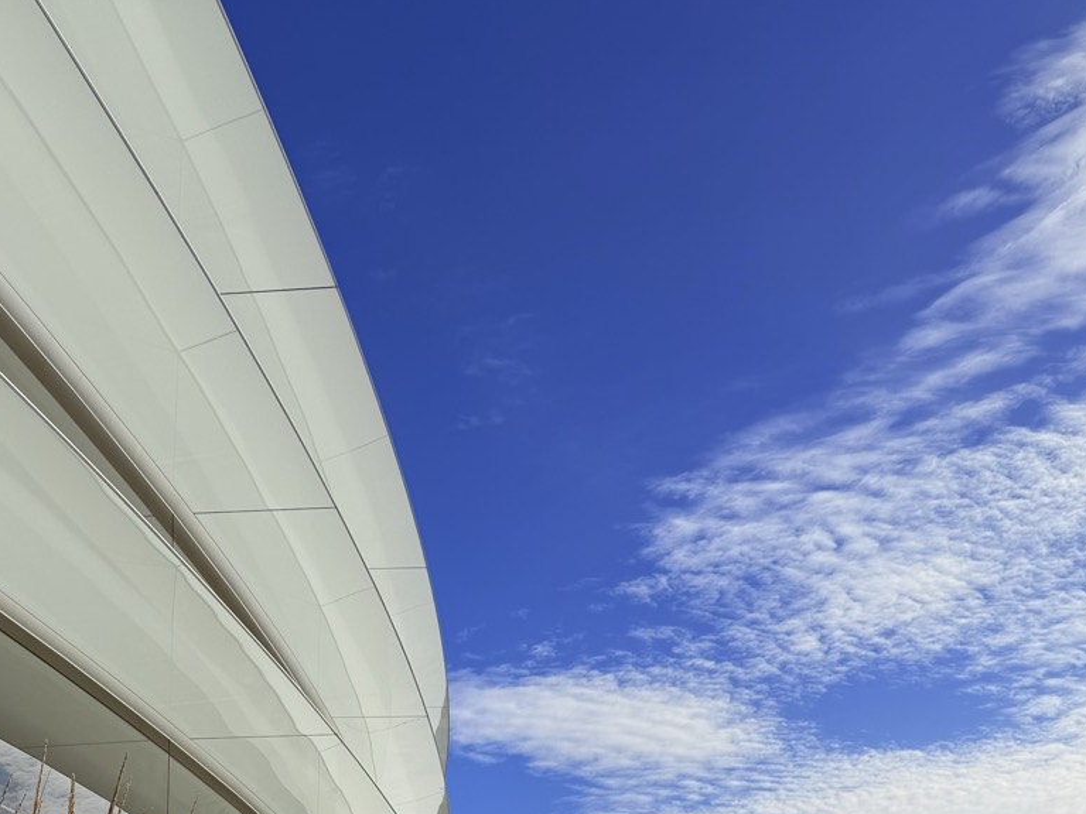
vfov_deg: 27.2
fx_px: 1569
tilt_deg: +10.9
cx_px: 484
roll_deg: +0.7
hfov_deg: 38.1
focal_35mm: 50
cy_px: 841
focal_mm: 6.76
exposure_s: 1/10309
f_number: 1.78
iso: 80
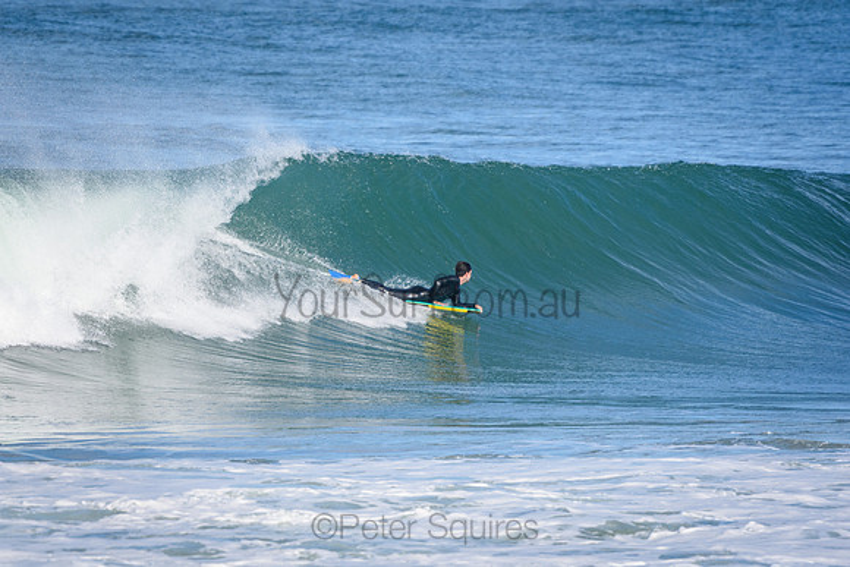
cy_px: 284
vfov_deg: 2.4
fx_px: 13461
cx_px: 425
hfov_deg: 3.6
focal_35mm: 570
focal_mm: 380
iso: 400
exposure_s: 1/2000
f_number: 5.6
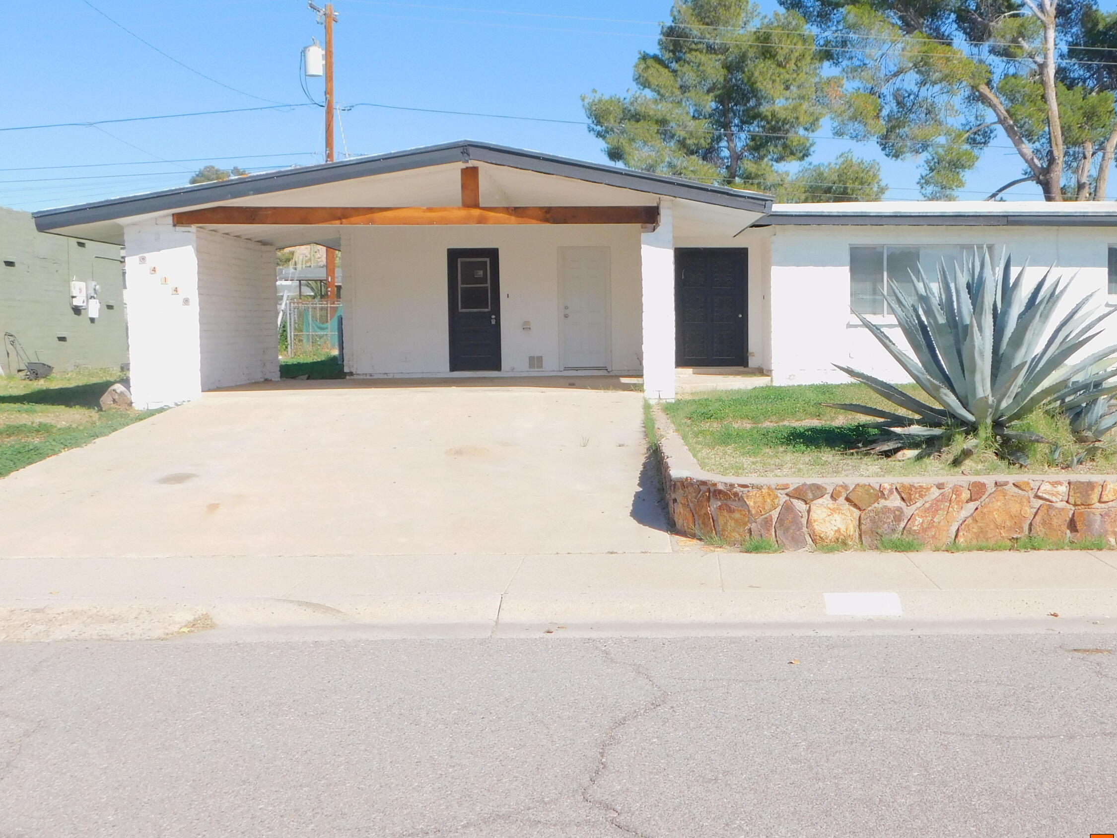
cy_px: 412
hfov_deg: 46.5
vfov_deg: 36.0
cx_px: 681
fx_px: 1291
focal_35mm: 40
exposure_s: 1/1000
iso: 125
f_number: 3.2
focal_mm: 5.3
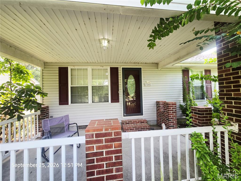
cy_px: 90
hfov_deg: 106.2
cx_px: 120
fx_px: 91
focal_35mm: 13
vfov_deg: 89.9
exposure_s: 1/120
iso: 50
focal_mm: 2.2
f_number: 2.2
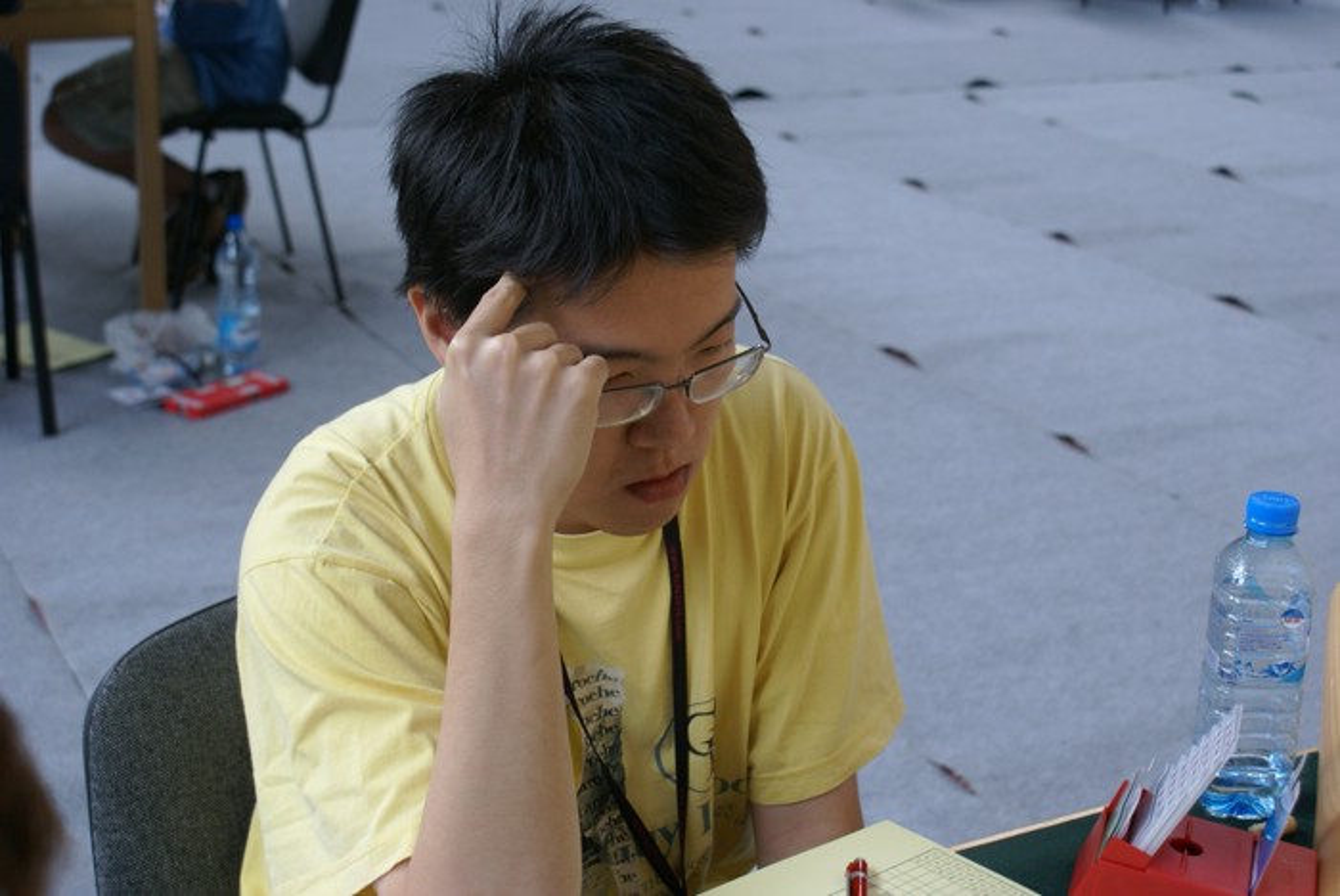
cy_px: 448
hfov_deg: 33.4
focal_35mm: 60
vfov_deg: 22.7
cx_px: 670
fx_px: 2235
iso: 250
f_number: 5.6
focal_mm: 40
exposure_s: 1/60
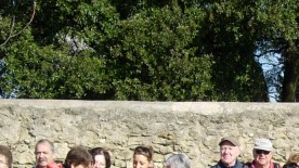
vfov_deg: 12.4
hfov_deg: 21.5
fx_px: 761
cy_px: 186
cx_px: 299
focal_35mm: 96
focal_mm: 7.8
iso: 64
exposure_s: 1/395
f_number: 4.8
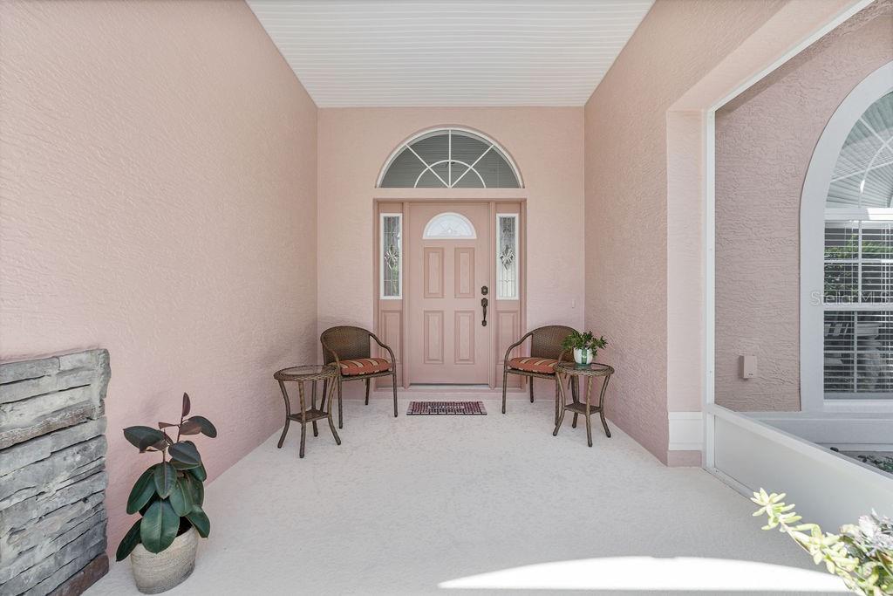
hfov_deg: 96.7
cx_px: 446
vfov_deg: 73.8
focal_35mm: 16
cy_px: 298
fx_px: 397
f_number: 8
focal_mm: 16
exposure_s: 1/50
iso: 400
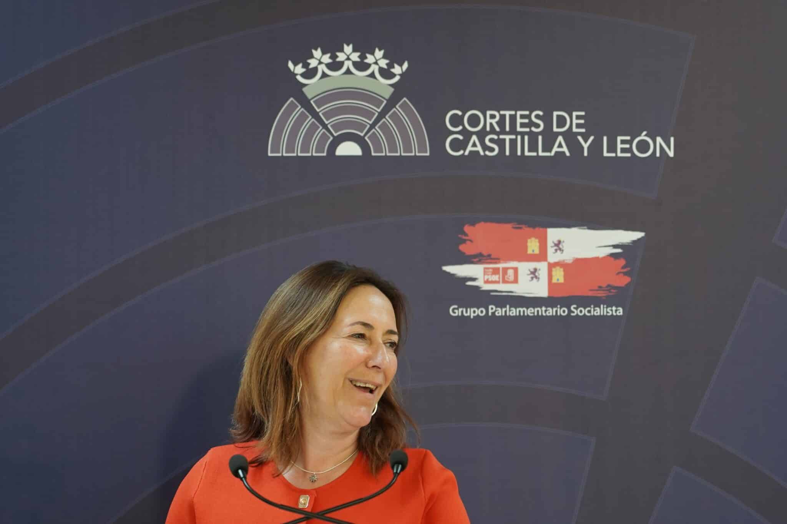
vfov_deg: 8.7
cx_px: 394
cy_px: 262
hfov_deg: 13.1
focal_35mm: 157
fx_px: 3432
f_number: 4
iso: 1250
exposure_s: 1/160
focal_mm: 105
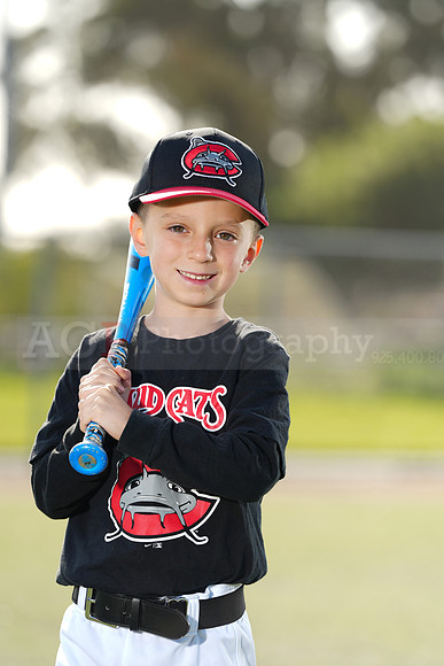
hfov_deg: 6.9
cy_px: 333
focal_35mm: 200
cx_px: 222
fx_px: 3698
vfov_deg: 10.3
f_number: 4.5
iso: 64
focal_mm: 200
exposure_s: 1/250
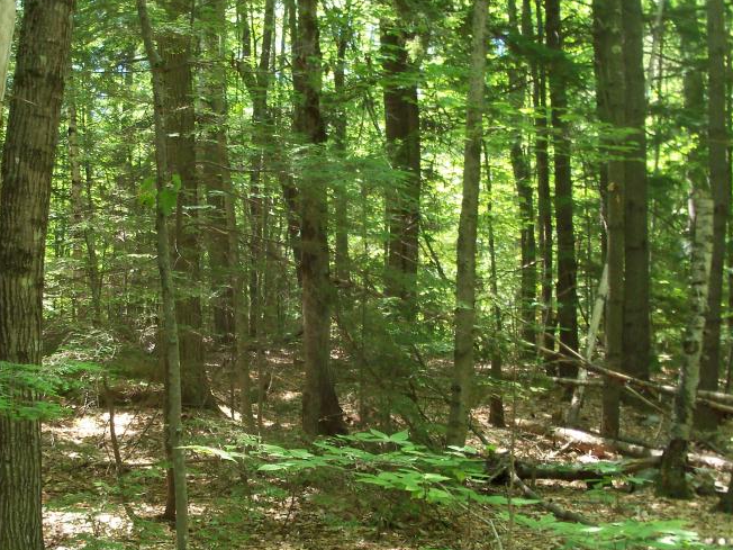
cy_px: 342
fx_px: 1165
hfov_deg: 34.8
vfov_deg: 26.5
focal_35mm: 55
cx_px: 284
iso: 125
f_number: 3
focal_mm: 6.3
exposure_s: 1/30
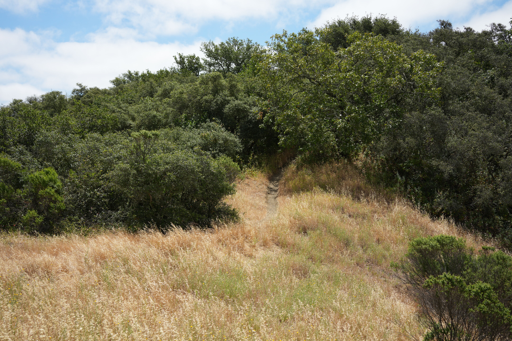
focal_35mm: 50
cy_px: 170
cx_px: 256
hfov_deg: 39.6
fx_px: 711
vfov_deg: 27.0
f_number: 4.5
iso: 200
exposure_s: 1/1250
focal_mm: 50
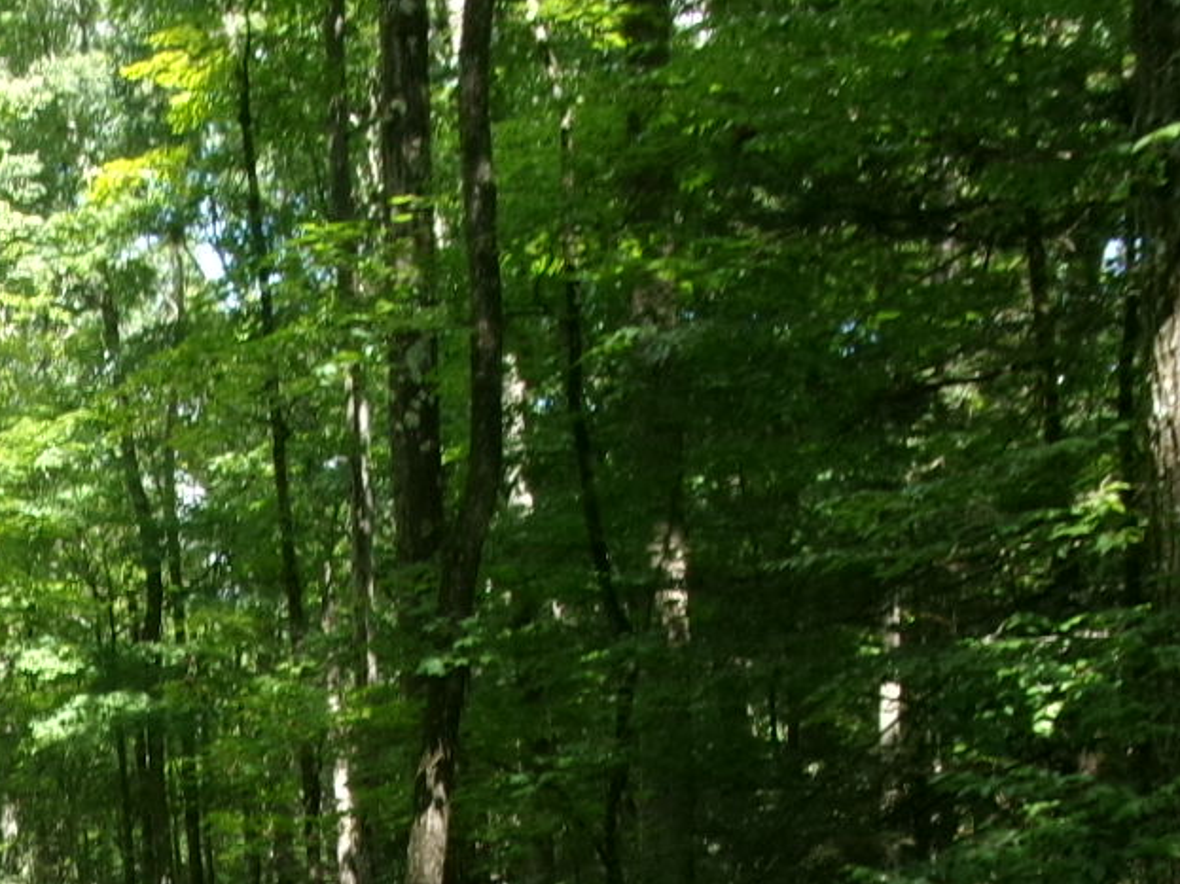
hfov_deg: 20.5
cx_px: -55
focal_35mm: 92
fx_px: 3136
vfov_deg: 15.3
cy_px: 1162
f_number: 3.9
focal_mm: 5.1
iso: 100
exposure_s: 1/100
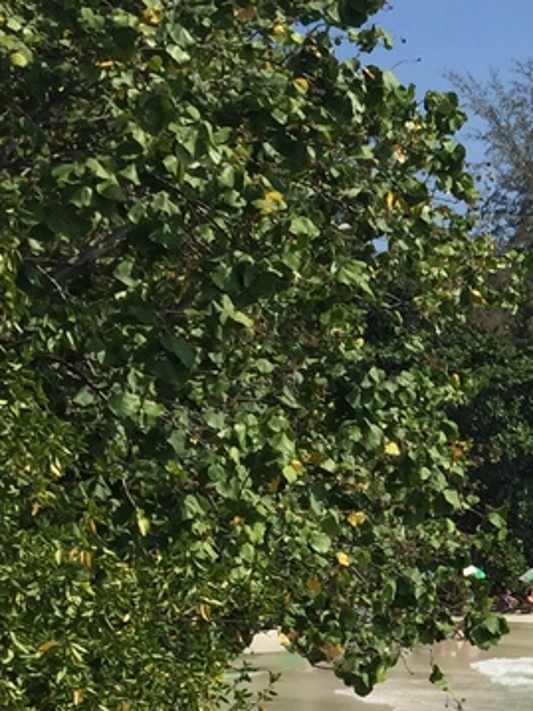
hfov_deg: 13.5
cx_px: 983
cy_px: 616
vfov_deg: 19.9
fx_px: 1993
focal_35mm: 97
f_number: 2.2
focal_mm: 4.15
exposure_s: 1/3300
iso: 32
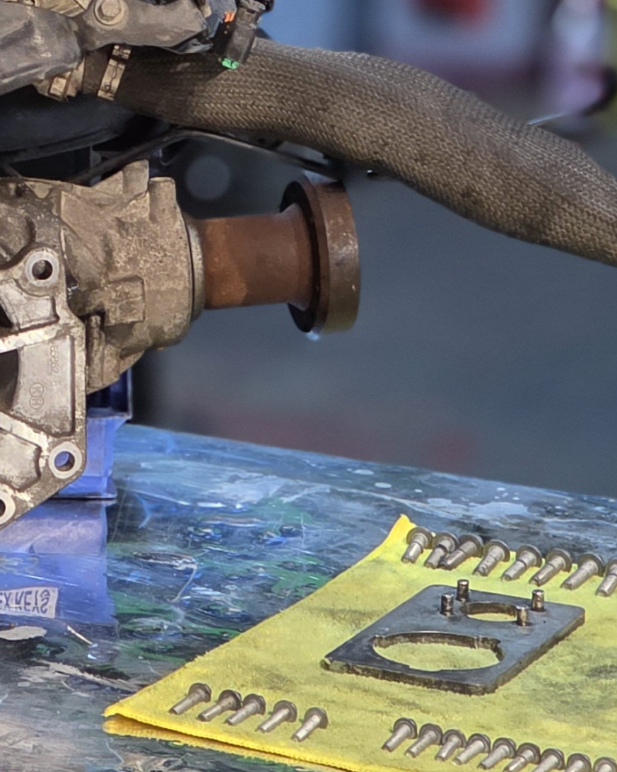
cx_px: -18
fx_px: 5637
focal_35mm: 247
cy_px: -195
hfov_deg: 6.2
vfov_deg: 7.7
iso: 200
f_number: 2.4
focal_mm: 7.9
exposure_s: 1/50
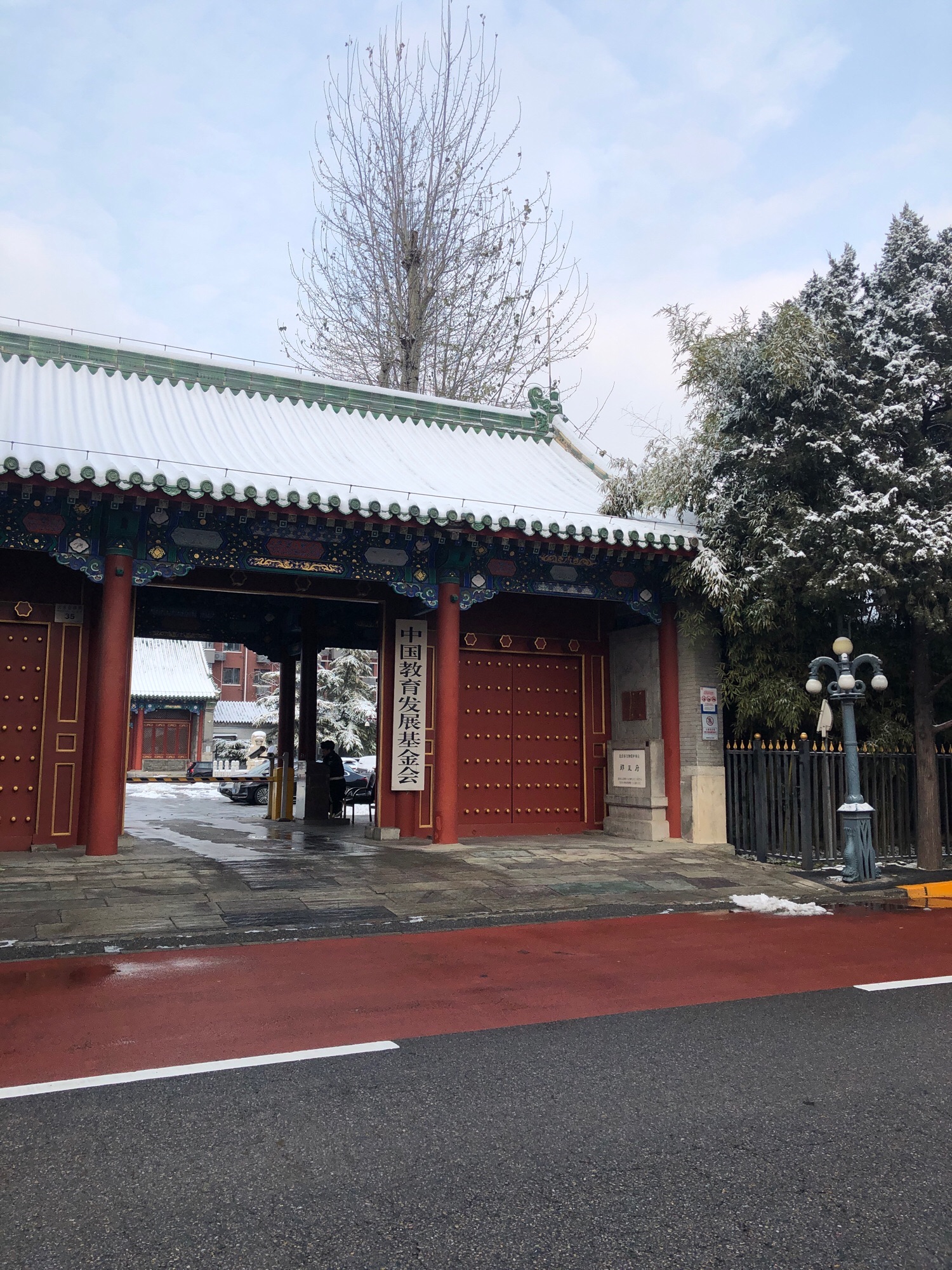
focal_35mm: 28
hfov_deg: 49.7
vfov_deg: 63.4
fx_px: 1027
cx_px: 476
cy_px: 635
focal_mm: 4
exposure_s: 1/857
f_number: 1.8
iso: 20
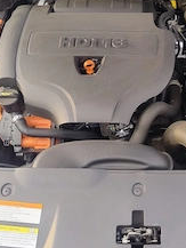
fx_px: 315
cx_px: 146
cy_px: 83
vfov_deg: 42.4
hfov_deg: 32.1
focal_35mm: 44
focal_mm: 5.56
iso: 225
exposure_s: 1/100
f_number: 1.8
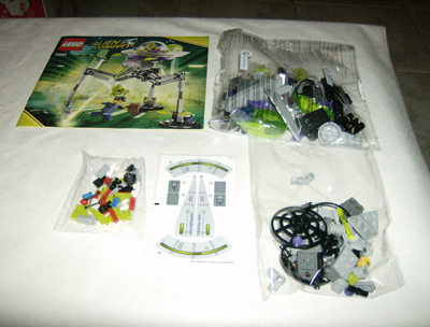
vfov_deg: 40.0
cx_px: 215
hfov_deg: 51.1
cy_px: 164
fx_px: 449
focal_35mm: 36
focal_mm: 6
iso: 200
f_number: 2.8
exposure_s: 1/60
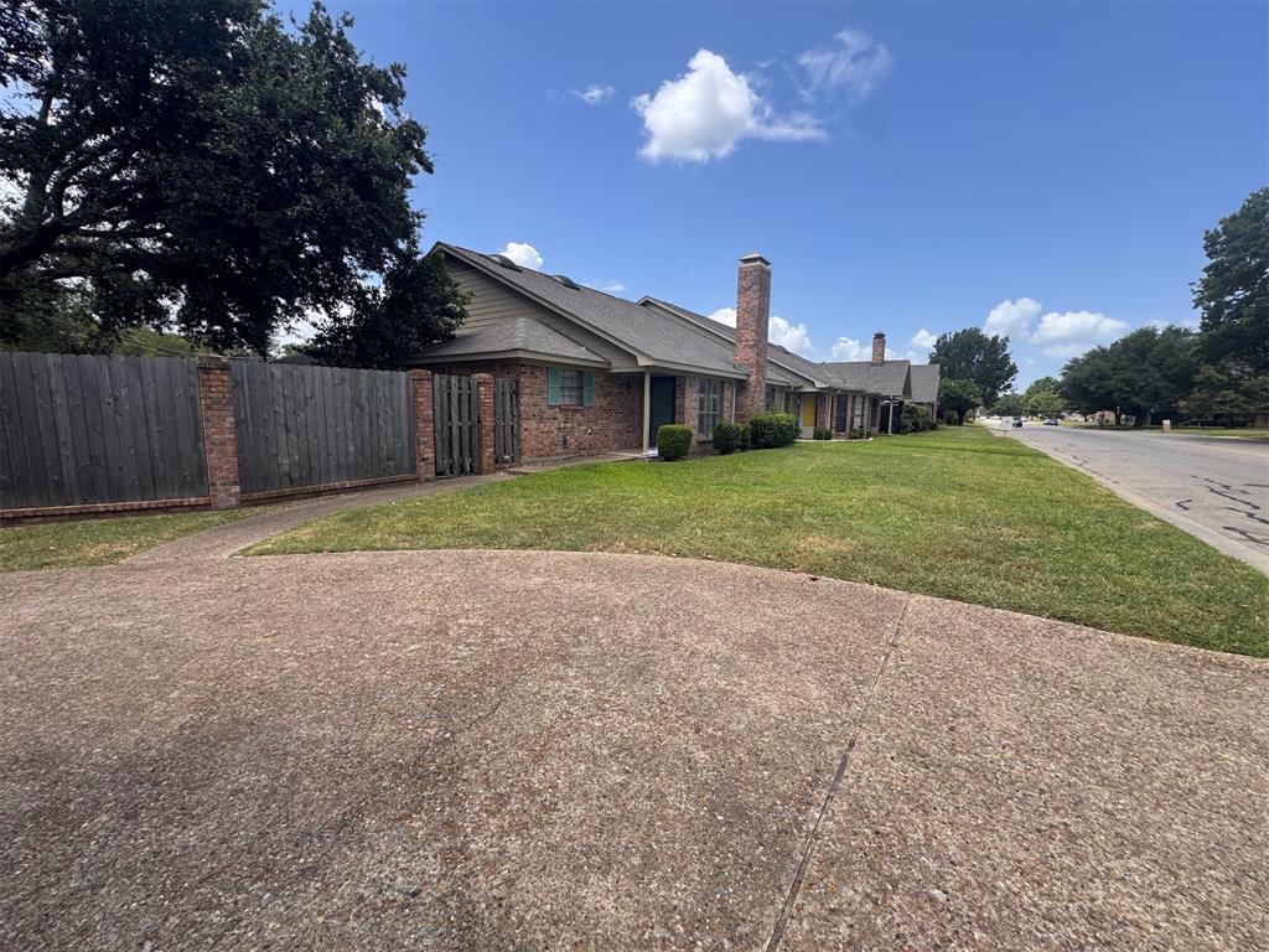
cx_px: 634
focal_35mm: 14
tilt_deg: -7.5
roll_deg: -1.5
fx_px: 513
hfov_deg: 102.1
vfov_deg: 85.7
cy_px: 476
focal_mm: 2.22
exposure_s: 1/980
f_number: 2.2
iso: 40
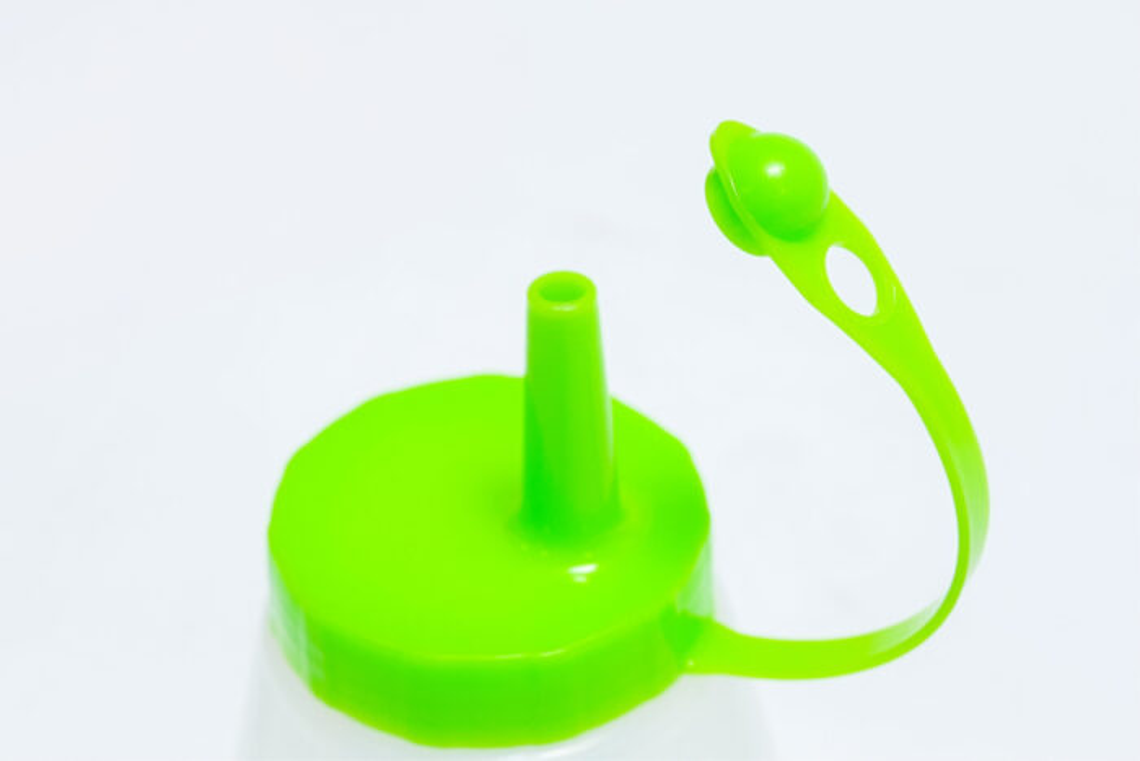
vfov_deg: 13.0
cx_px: 570
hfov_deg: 19.5
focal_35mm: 105
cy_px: 380
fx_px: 3325
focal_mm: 70
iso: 3200
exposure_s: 1/125
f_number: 11
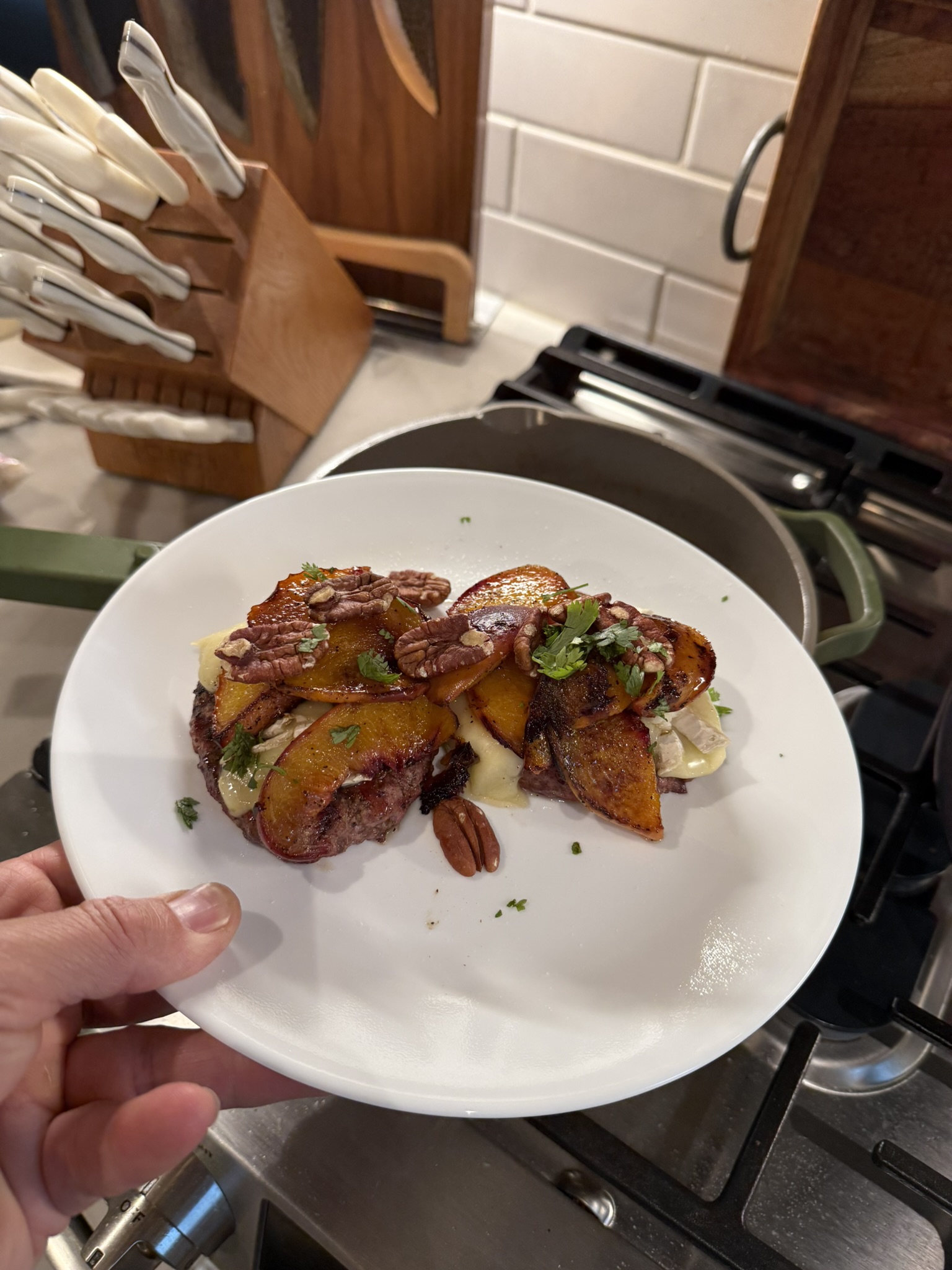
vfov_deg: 71.6
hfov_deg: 56.8
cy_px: 635
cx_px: 476
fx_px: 880
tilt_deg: -47.0
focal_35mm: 24
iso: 200
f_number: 1.78
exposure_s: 1/120
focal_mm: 6.76
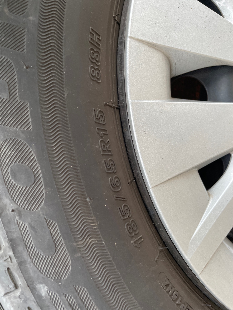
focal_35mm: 26
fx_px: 233
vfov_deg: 67.3
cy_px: 155
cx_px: 116
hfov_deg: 53.1
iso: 125
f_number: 1.6
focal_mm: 4.2
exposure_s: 1/102
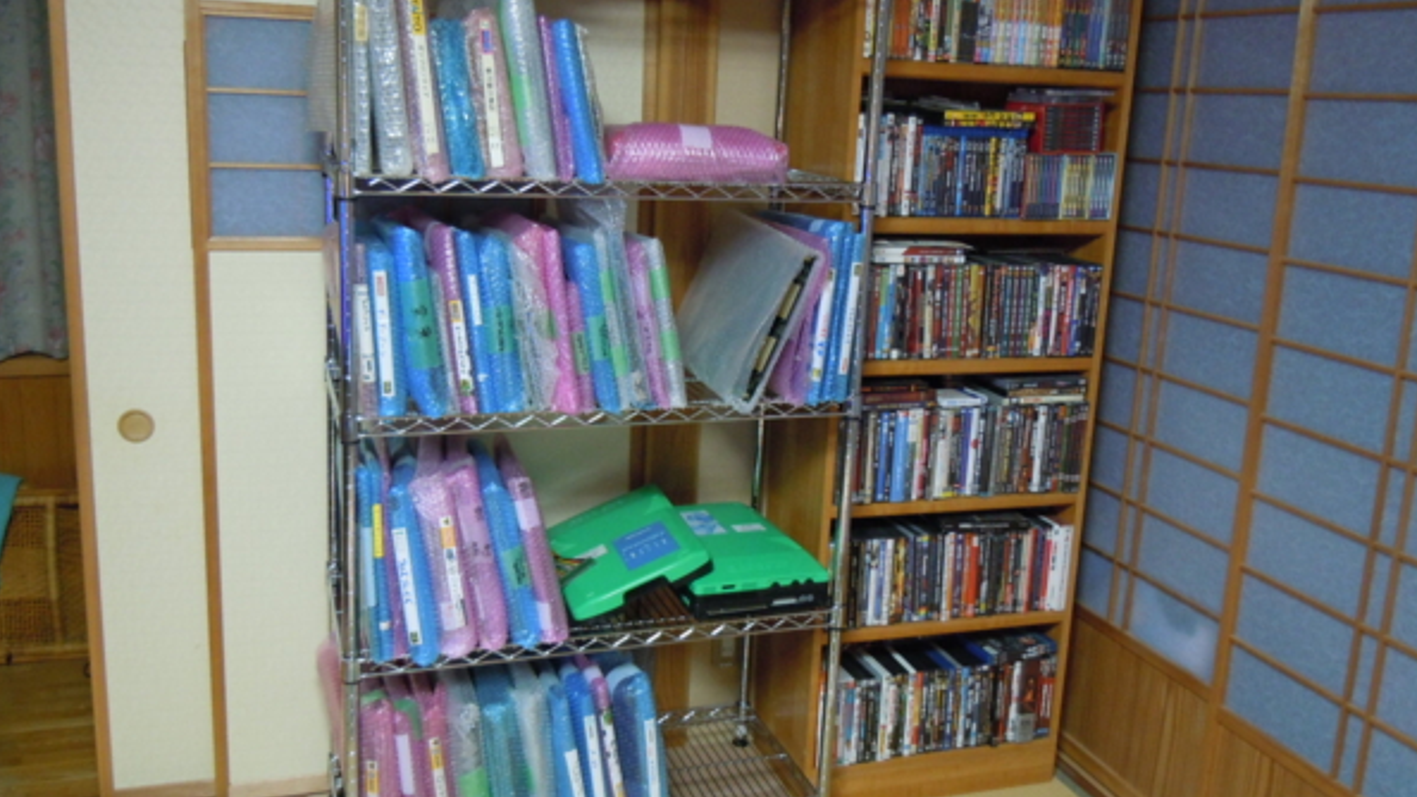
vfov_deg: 35.6
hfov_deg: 59.5
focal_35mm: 33
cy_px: 363
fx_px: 1240
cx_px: 708
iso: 400
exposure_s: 1/10
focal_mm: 5.4
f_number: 3.5
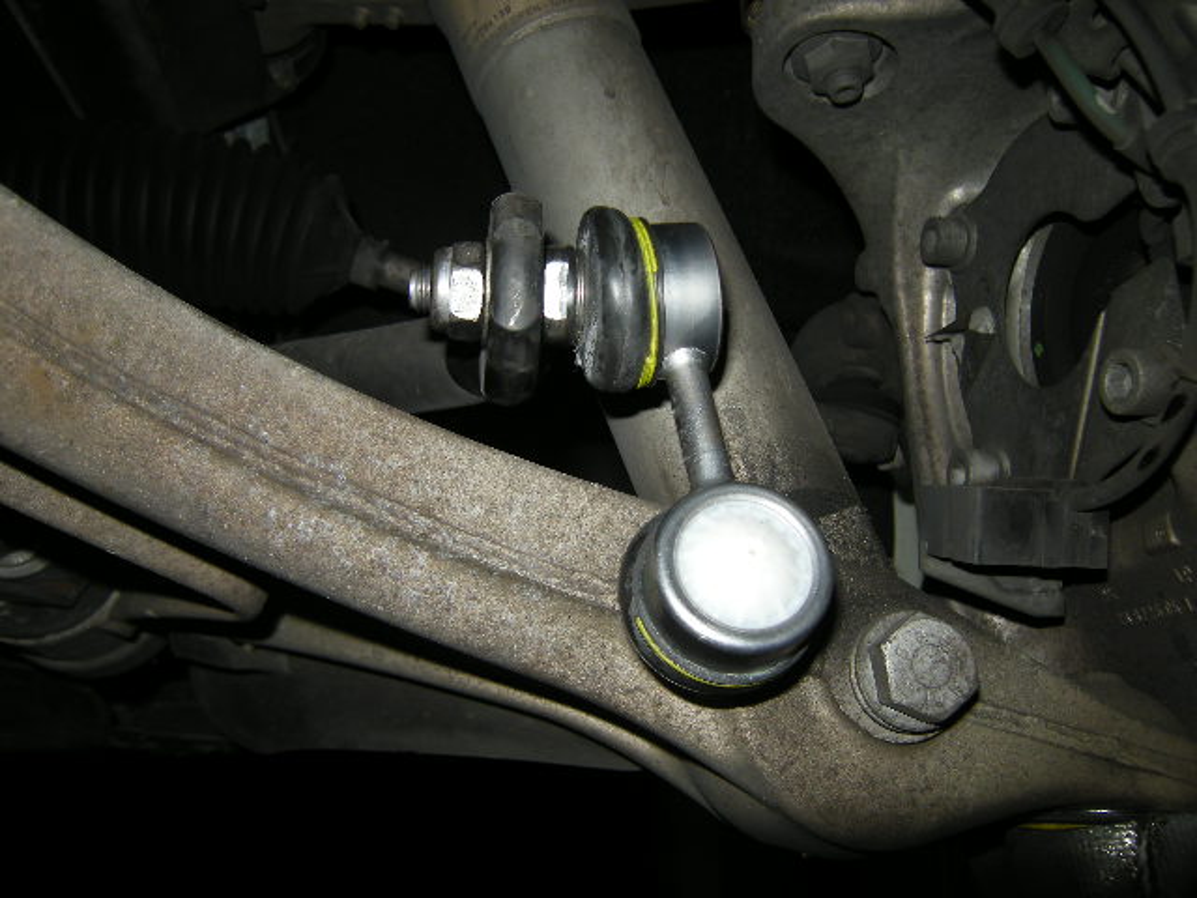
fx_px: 968
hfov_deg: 63.4
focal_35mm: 28
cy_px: 449
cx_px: 598
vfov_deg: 49.7
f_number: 2.8
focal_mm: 4.7
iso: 64
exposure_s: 1/60
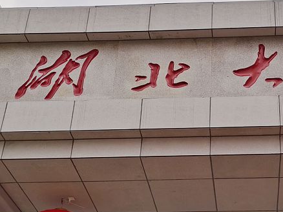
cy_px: 171
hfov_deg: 25.9
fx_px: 605
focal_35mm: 74
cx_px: 222
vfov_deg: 19.7
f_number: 1.8
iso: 50
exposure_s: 1/4000
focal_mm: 5.58
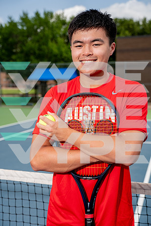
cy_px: 113
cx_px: 76
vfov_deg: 41.1
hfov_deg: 28.1
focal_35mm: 48
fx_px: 302
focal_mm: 48
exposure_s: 1/1250
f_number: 4
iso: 100
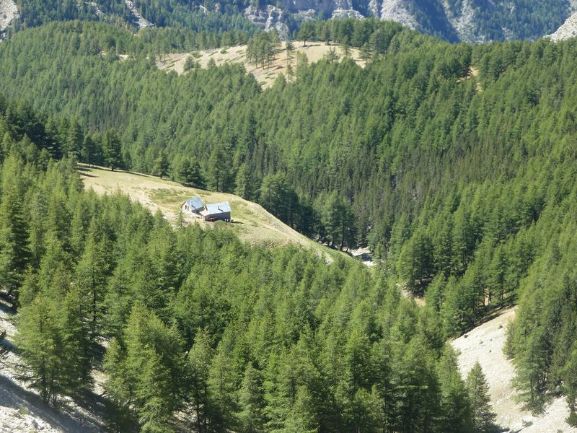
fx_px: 1984
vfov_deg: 12.5
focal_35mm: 119
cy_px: 216
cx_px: 288
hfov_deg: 16.6
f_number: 4.4
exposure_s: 1/160
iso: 80
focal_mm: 19.5
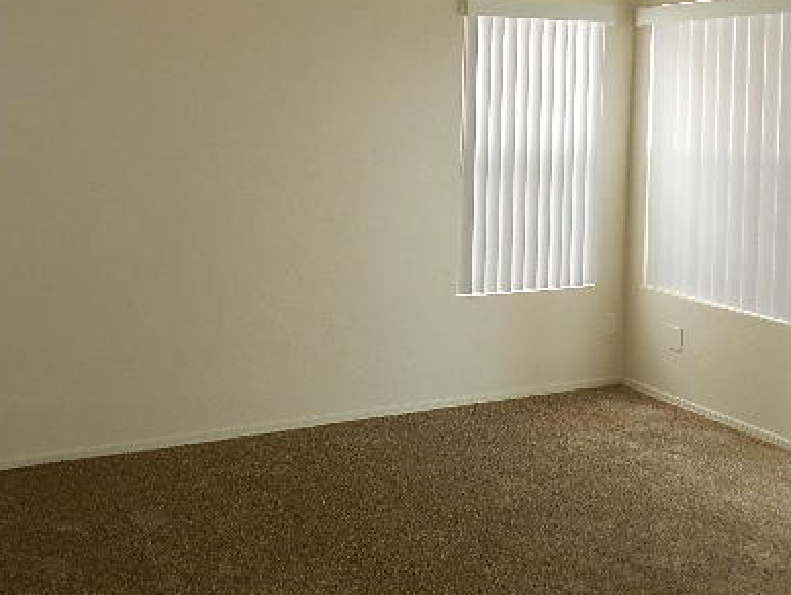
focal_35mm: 38
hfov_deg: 47.8
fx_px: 869
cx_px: 237
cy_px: 149
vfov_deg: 36.9
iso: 160
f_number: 3.4
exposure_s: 1/60
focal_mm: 4
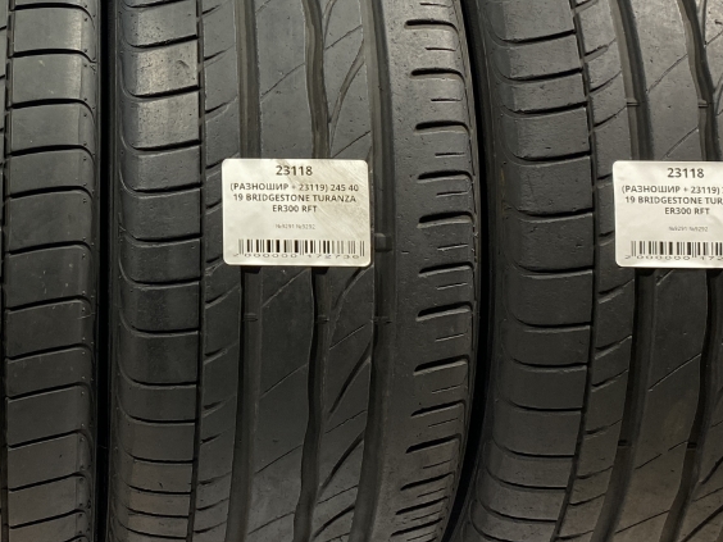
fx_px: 1232
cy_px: 28
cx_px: 65
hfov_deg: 31.1
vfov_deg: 24.0
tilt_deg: +2.6
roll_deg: -0.1
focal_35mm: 59
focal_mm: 4.25
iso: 64
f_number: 1.8
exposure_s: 1/100
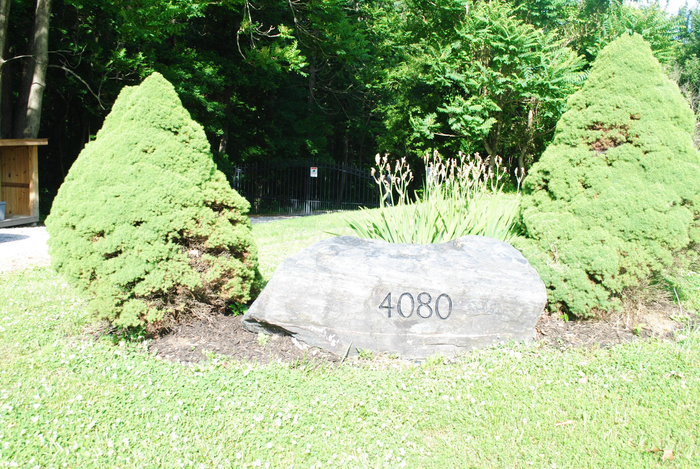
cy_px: 234
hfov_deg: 53.1
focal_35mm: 36
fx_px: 701
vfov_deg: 37.0
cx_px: 350
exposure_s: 1/100
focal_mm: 24
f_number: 9
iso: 200
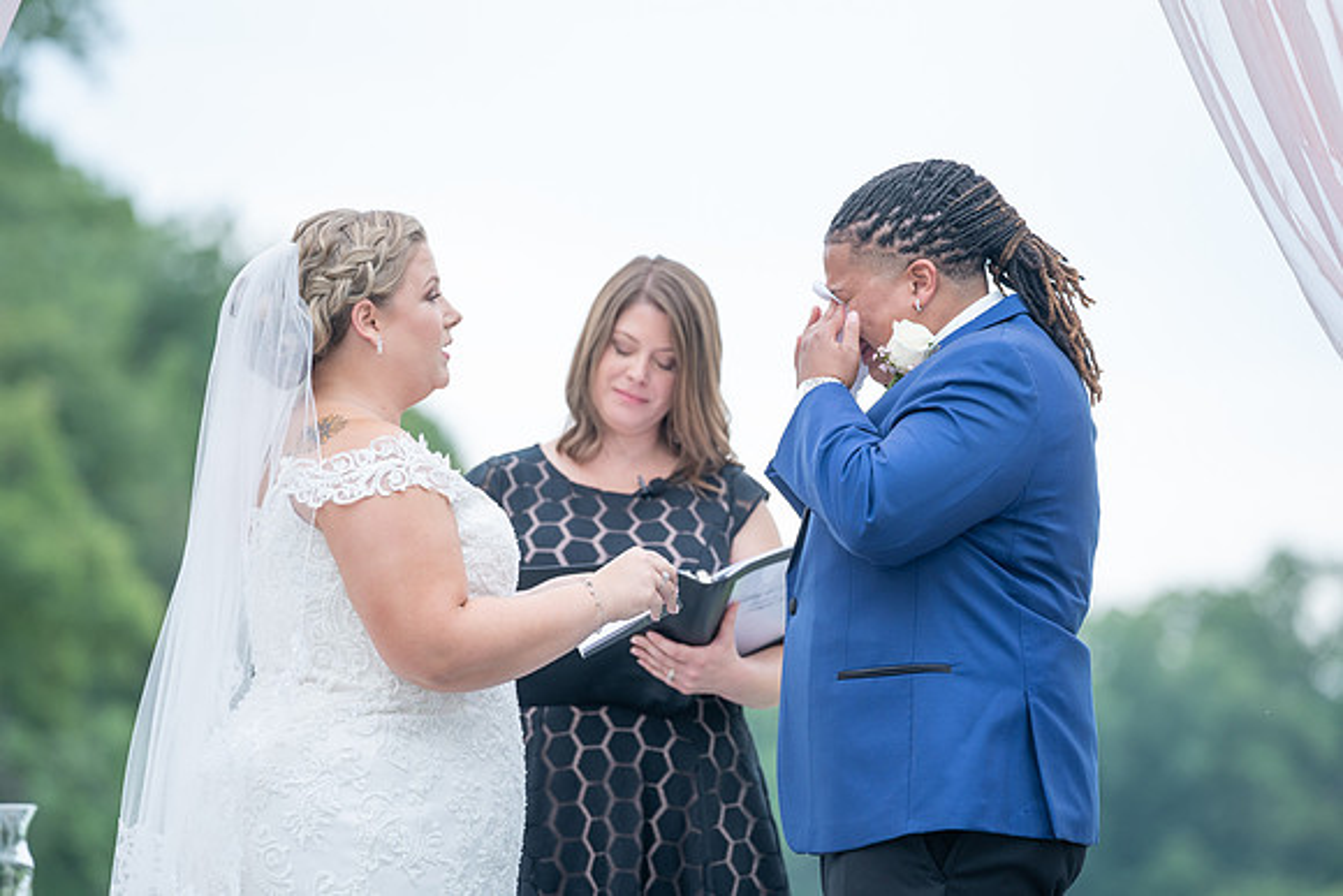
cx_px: 710
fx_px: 8020
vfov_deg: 6.4
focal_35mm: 215
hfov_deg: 9.6
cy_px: 427
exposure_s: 1/200
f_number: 4
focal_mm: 198
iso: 160
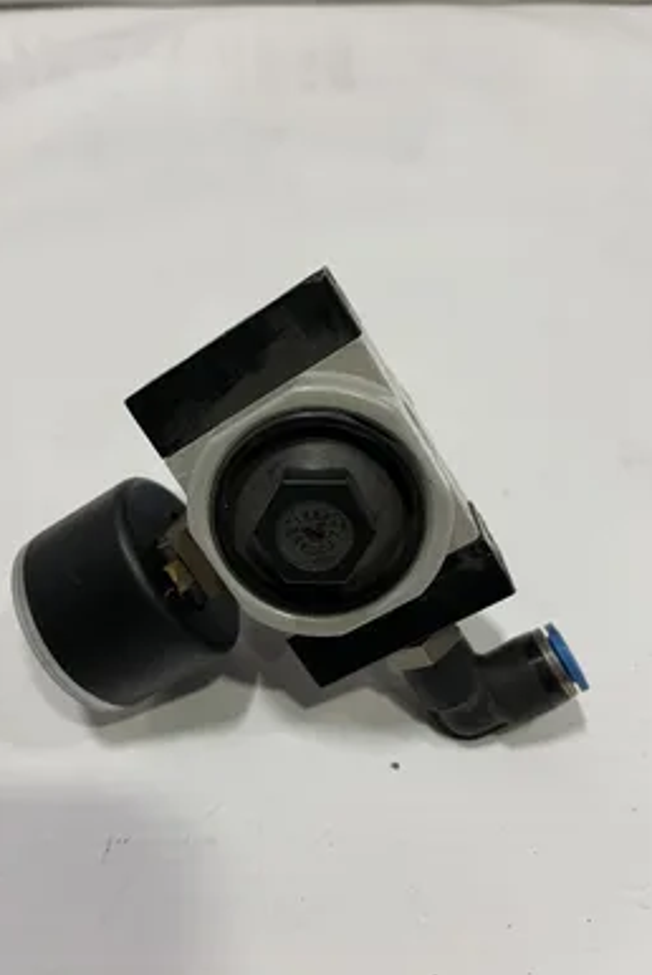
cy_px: 480
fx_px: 759
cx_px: 281
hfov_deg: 46.3
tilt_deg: -45.8
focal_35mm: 28
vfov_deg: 65.4
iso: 80
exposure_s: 1/60
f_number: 1.6
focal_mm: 4.2
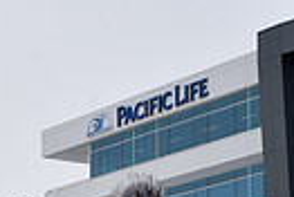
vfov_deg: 8.2
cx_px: -148
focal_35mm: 159
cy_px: 426
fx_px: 1301
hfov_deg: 12.3
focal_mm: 36
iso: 400
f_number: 9
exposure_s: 1/320
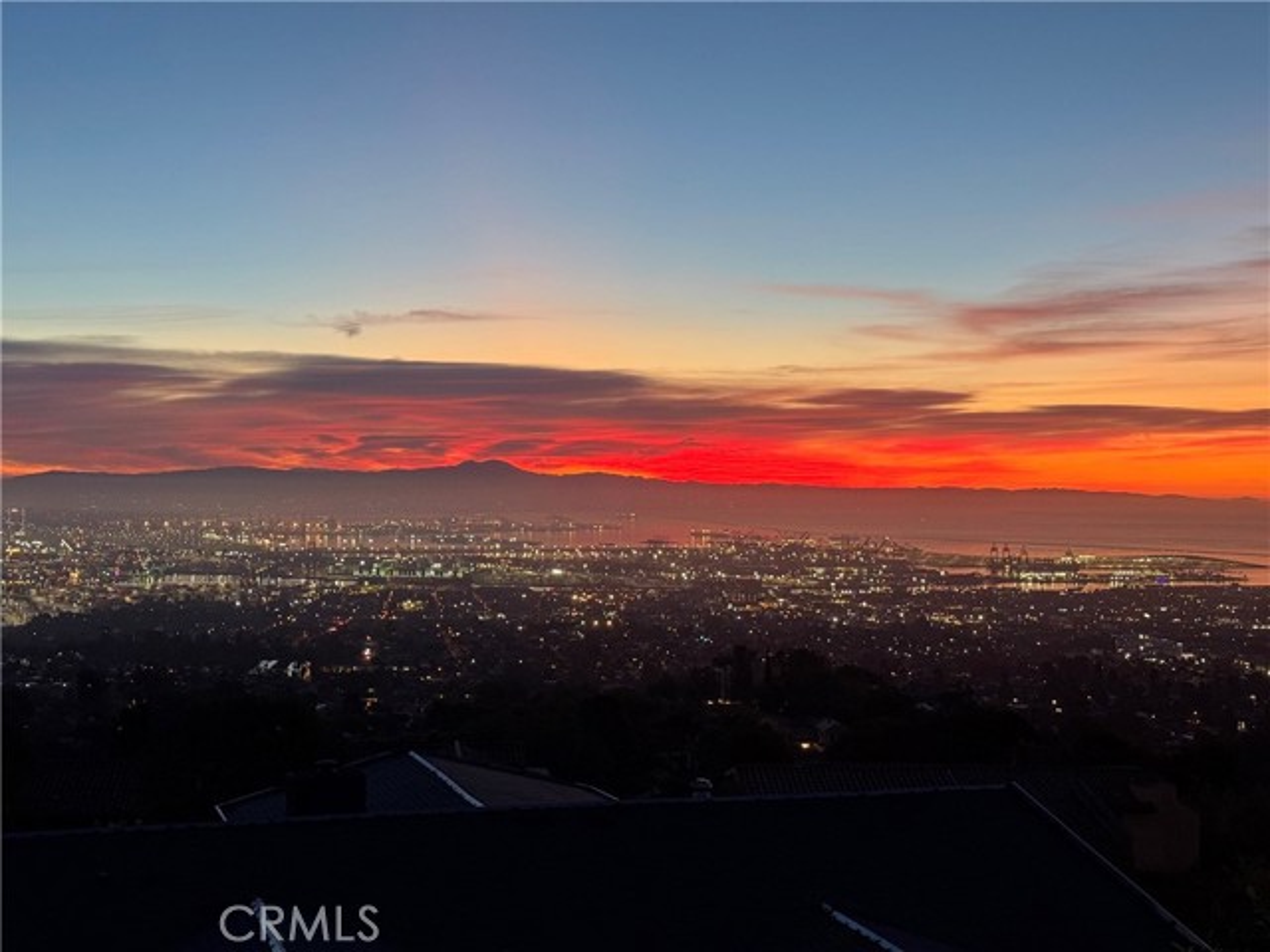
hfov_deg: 39.7
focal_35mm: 48
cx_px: 635
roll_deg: -1.2
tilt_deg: -0.1
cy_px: 476
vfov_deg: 30.3
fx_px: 1761
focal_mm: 6.76
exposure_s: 1/49
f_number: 1.78
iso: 250
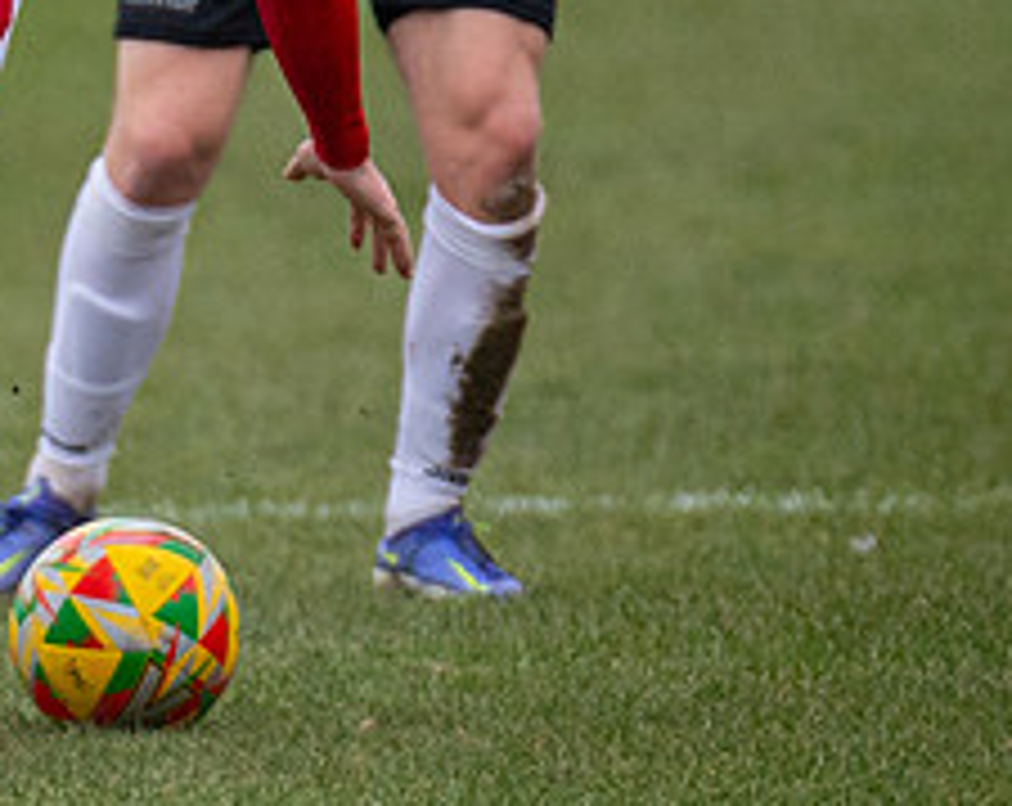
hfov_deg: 1.2
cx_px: -795
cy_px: 101
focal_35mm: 1620
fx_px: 48416
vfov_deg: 1.0
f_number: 2.8
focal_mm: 300
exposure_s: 1/1250
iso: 1000
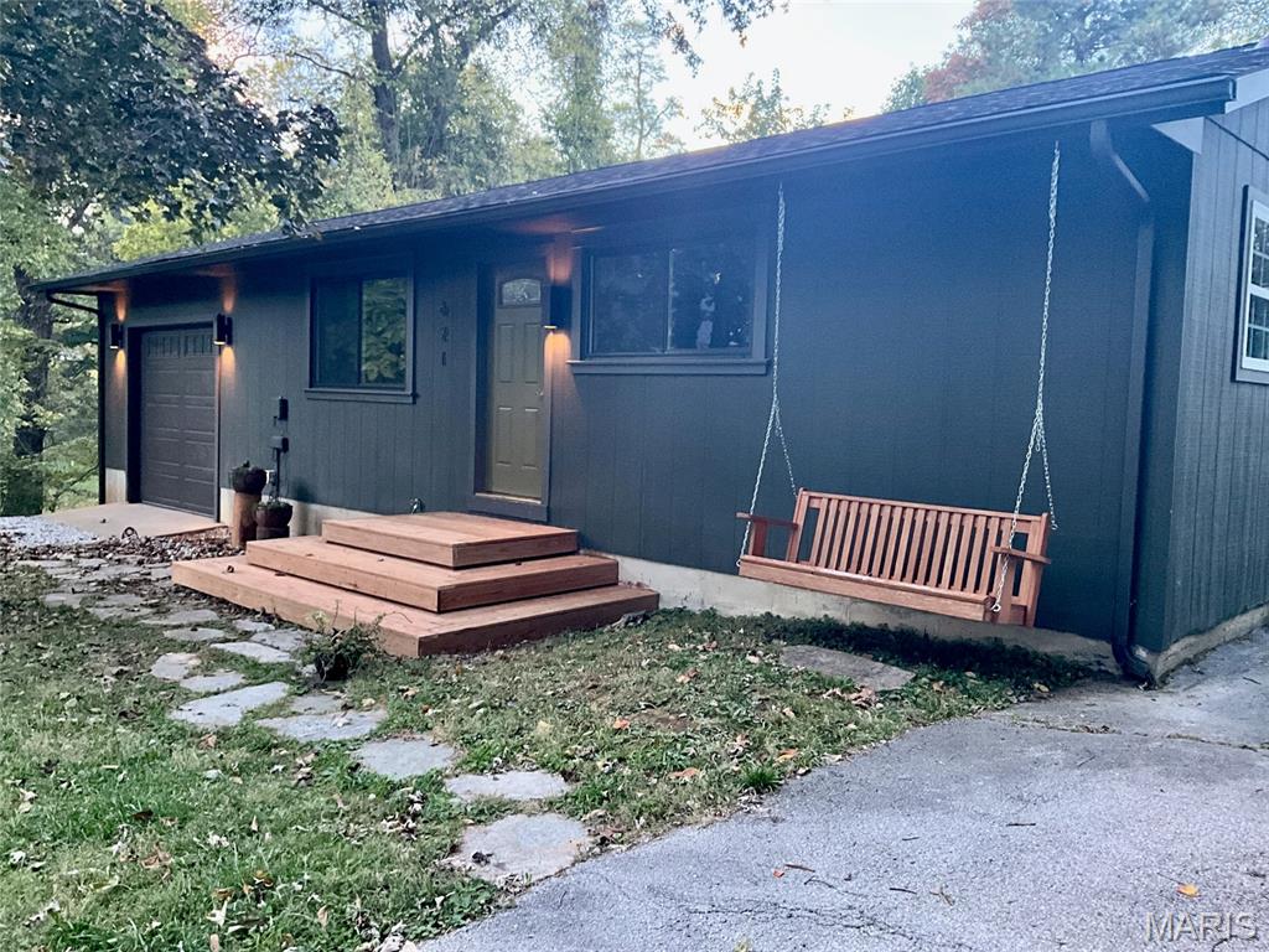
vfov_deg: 48.2
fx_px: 1063
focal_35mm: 29
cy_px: 476
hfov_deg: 61.7
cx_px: 634
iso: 320
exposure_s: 1/49
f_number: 1.8
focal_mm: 3
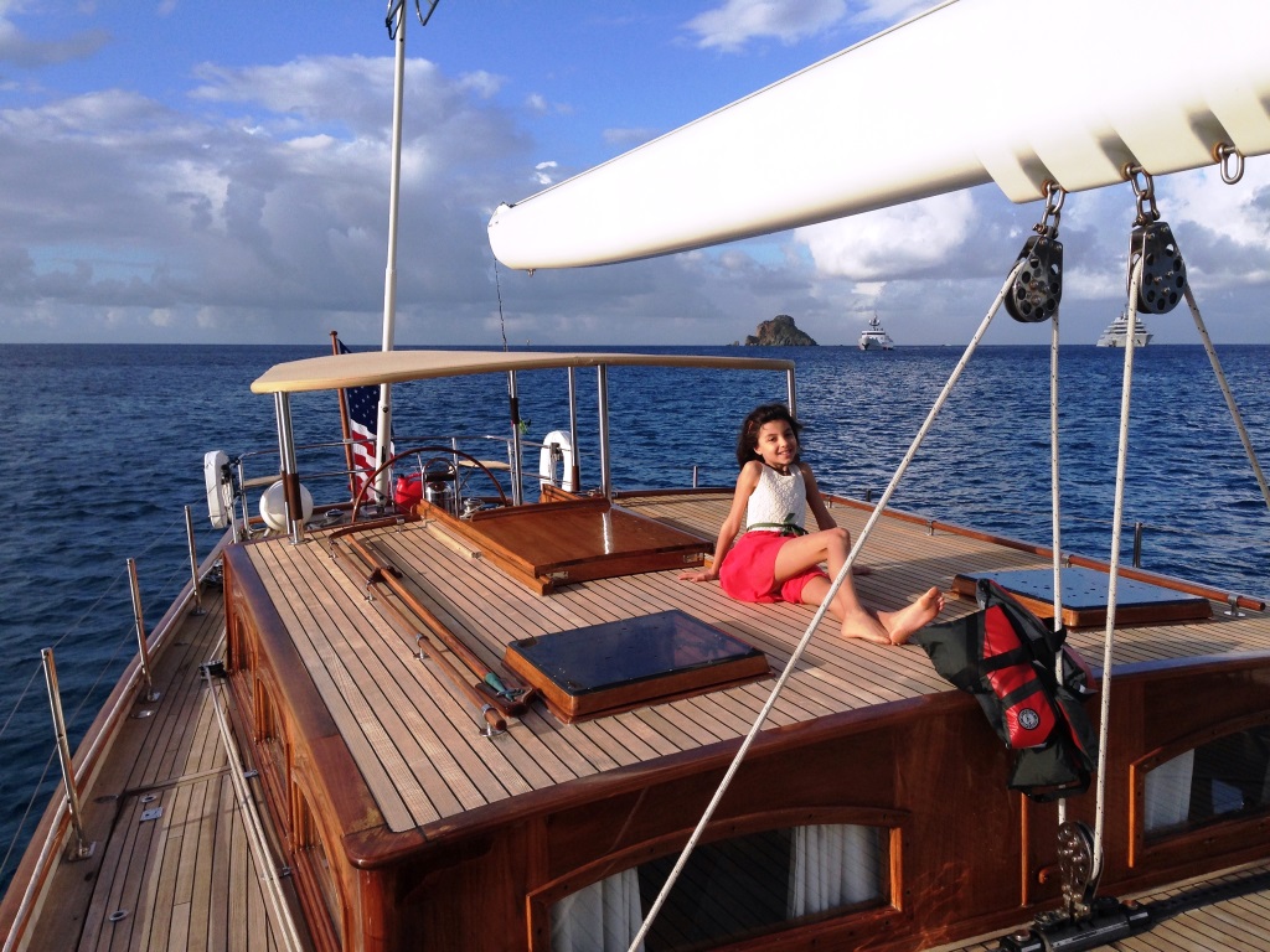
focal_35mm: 33
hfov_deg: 55.4
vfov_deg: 42.9
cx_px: 635
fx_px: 1211
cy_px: 476
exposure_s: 1/1642
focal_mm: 4.12
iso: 50
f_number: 2.4
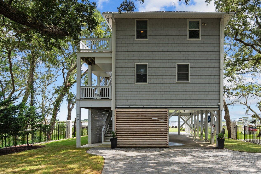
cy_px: 114
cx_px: 162
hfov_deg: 68.4
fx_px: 188
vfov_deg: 48.8
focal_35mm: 26
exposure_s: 1/1250
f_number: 4
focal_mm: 16
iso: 320
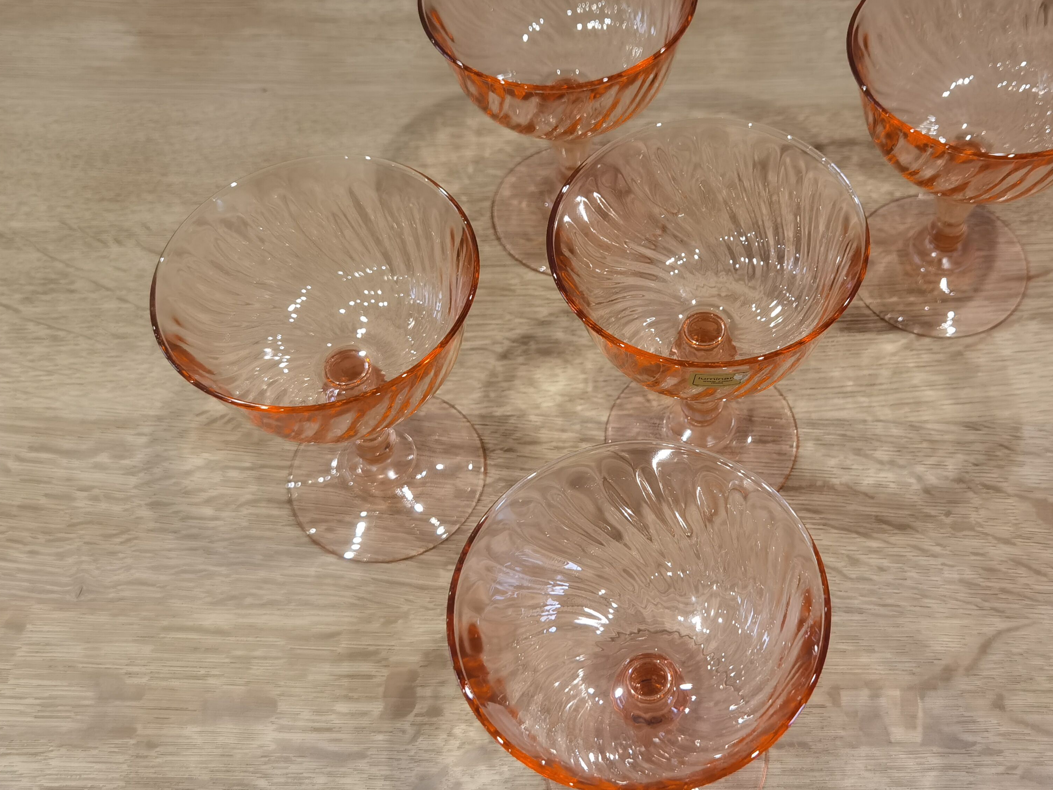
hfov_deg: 44.3
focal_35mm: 42
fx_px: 1278
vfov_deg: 34.3
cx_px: 687
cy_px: 396
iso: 160
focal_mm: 6.71
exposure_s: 1/100
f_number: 1.9
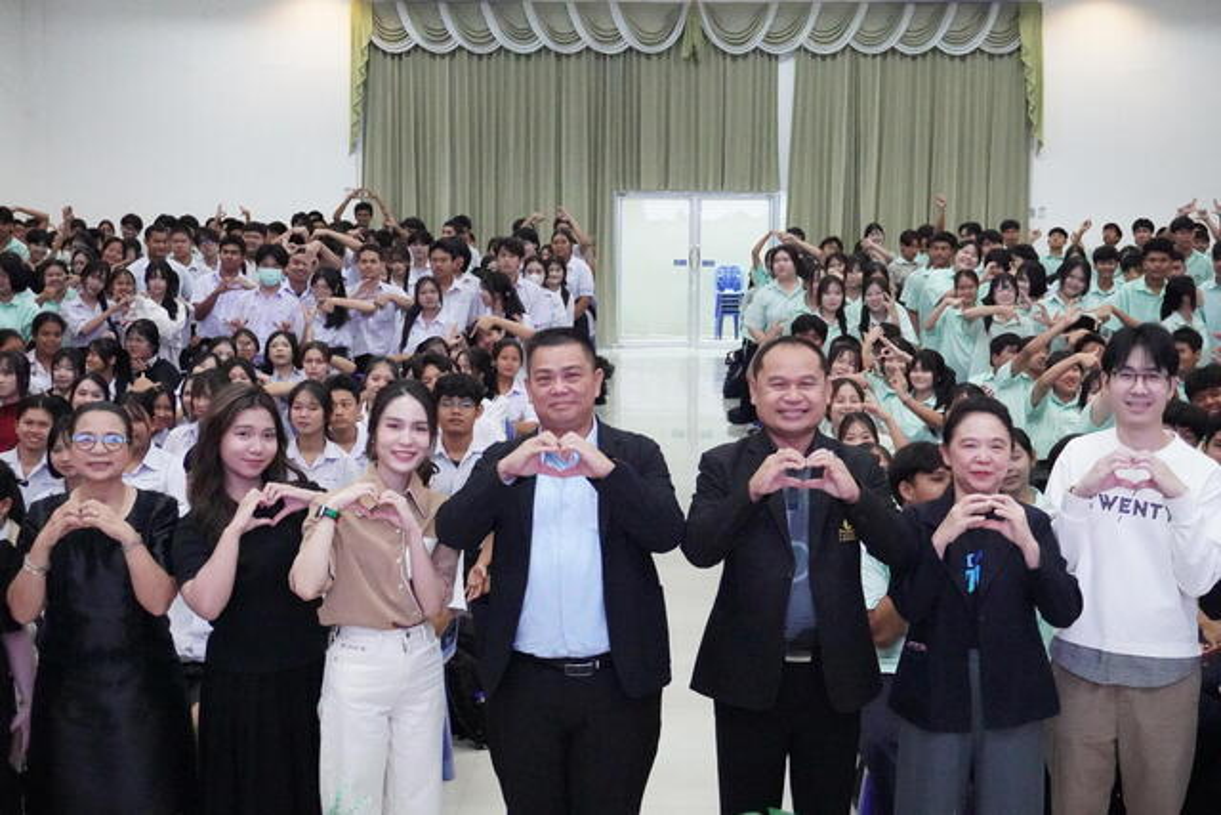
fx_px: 1781
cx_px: 610
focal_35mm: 52
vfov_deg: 25.8
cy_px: 408
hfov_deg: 37.8
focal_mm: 35
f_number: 5.6
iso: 16000
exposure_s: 1/320
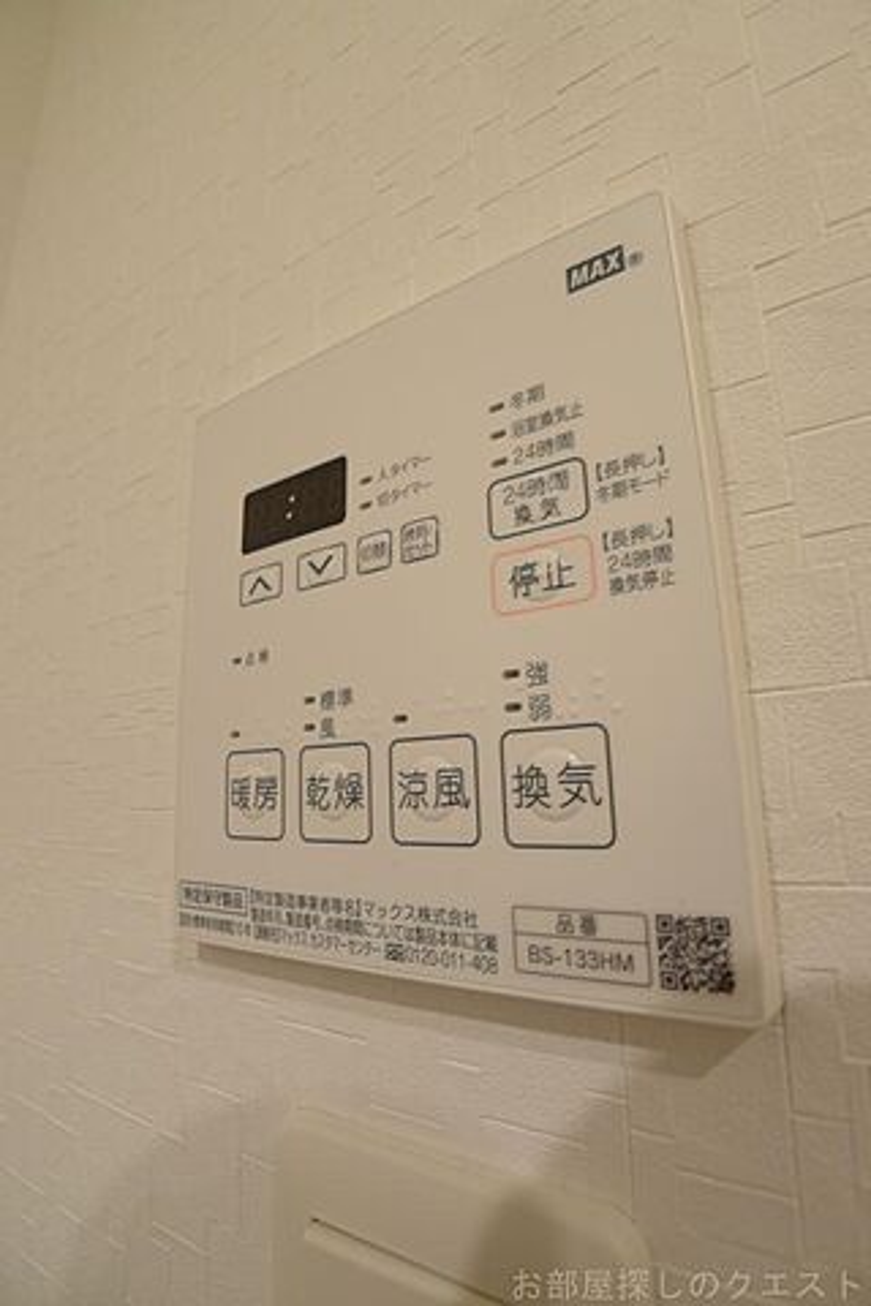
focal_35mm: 24
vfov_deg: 73.7
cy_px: 653
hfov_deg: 53.1
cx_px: 436
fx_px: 871
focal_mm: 5.1
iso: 80
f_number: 2
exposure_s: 1/20
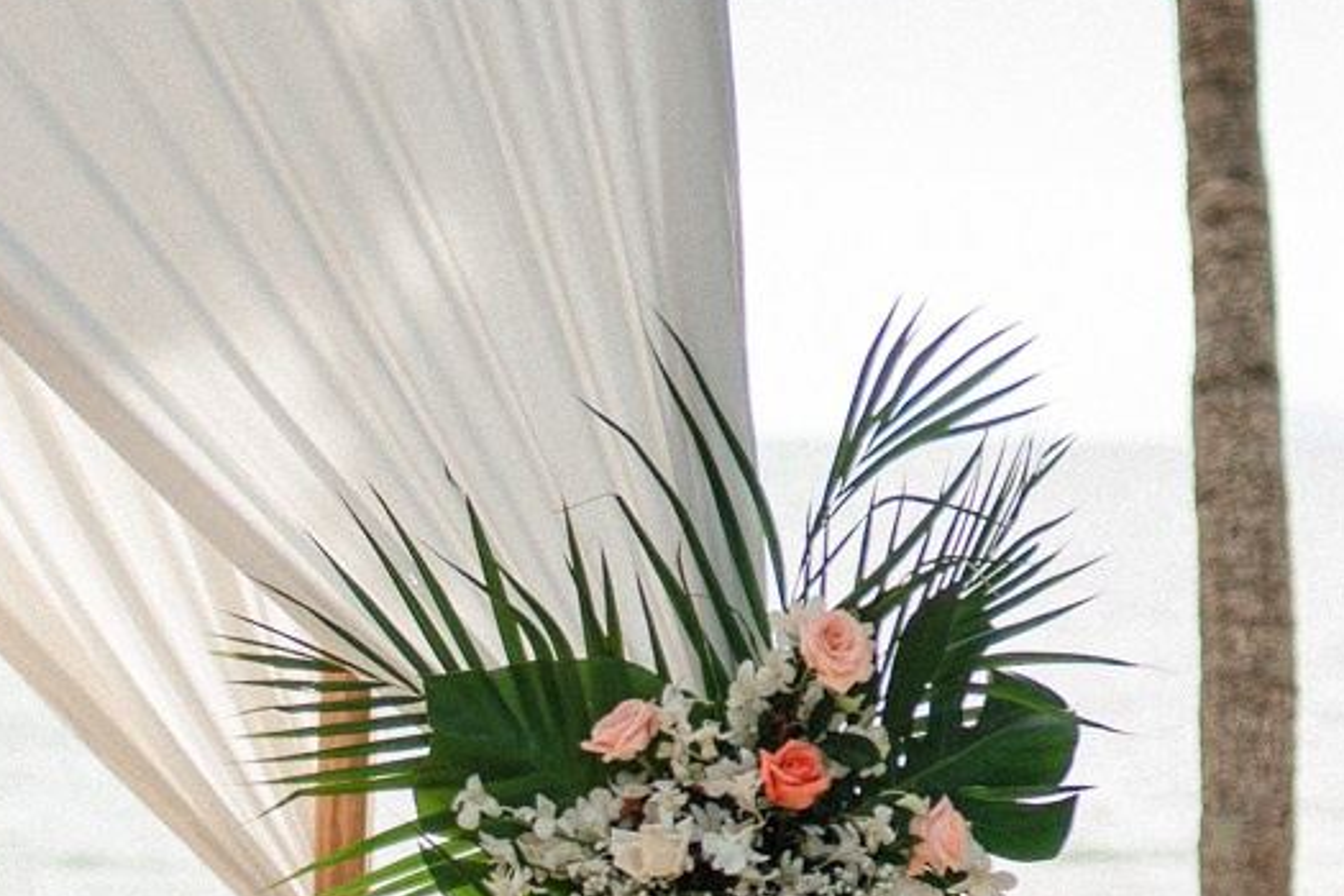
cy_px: 1107
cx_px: -188
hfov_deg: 8.7
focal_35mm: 235
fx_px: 8773
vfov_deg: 5.8
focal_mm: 50
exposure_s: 1/400
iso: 100
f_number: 2.2
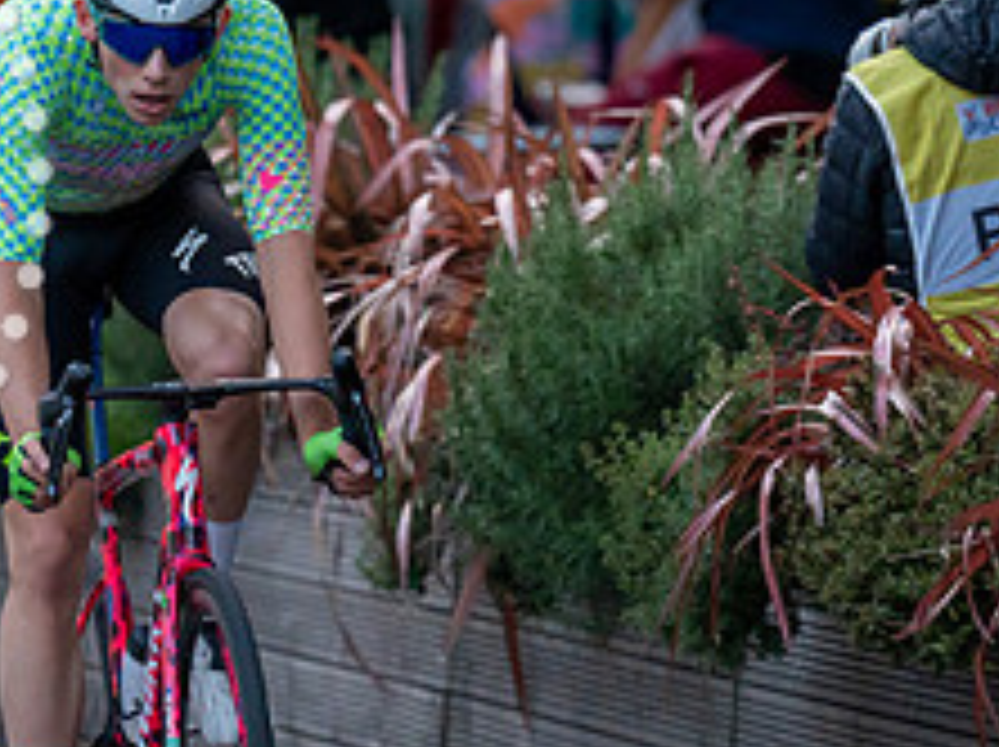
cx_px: 328
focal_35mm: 448
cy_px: -52
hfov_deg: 4.4
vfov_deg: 3.3
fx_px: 12915
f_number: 2.8
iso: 3200
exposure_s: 1/1000
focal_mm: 178
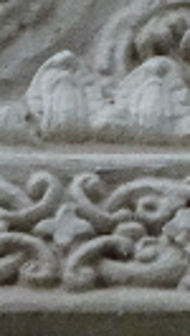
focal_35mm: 1719
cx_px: 481
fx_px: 15367
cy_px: -404
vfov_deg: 1.3
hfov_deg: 0.7
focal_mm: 44.78
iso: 800
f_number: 6.3
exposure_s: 1/200
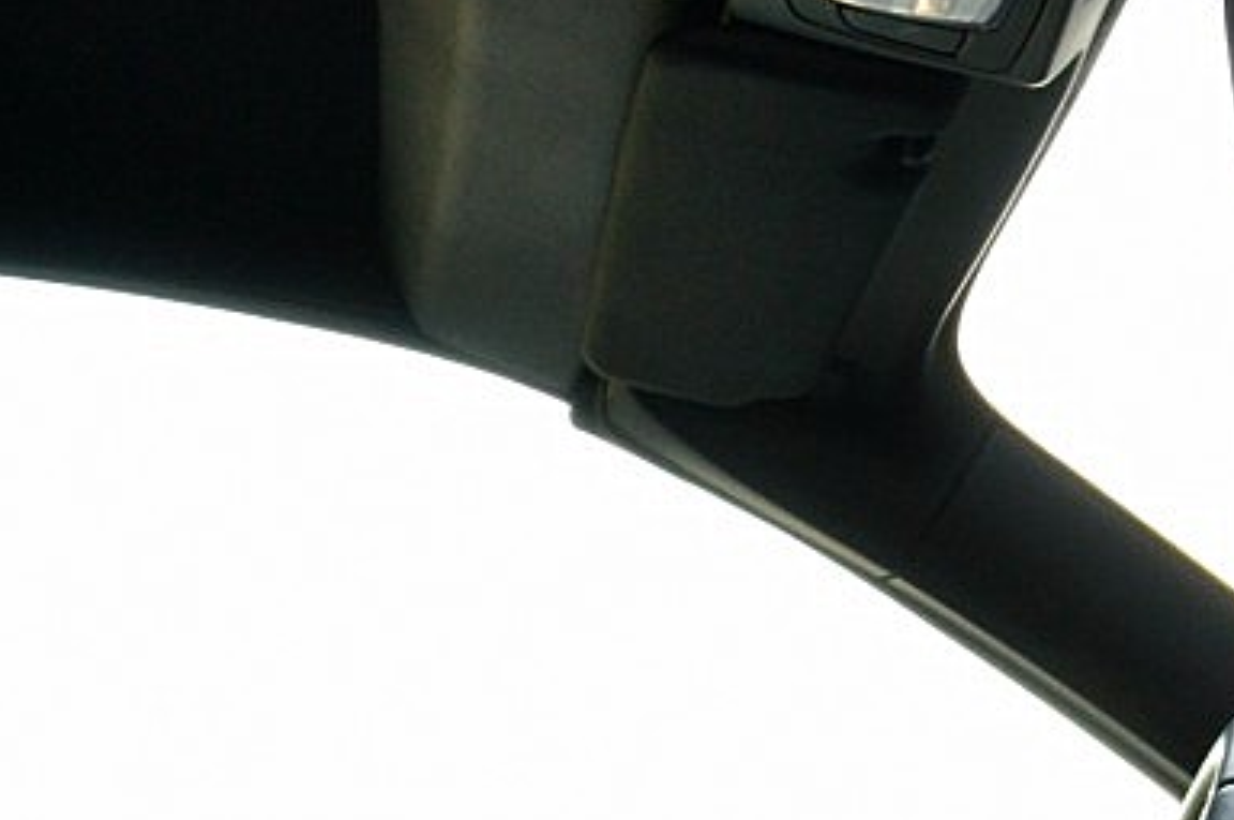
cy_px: 1624
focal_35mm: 127
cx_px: 803
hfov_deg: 16.1
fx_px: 4348
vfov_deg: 10.0
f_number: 8
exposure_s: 1/80
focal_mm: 20
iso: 400
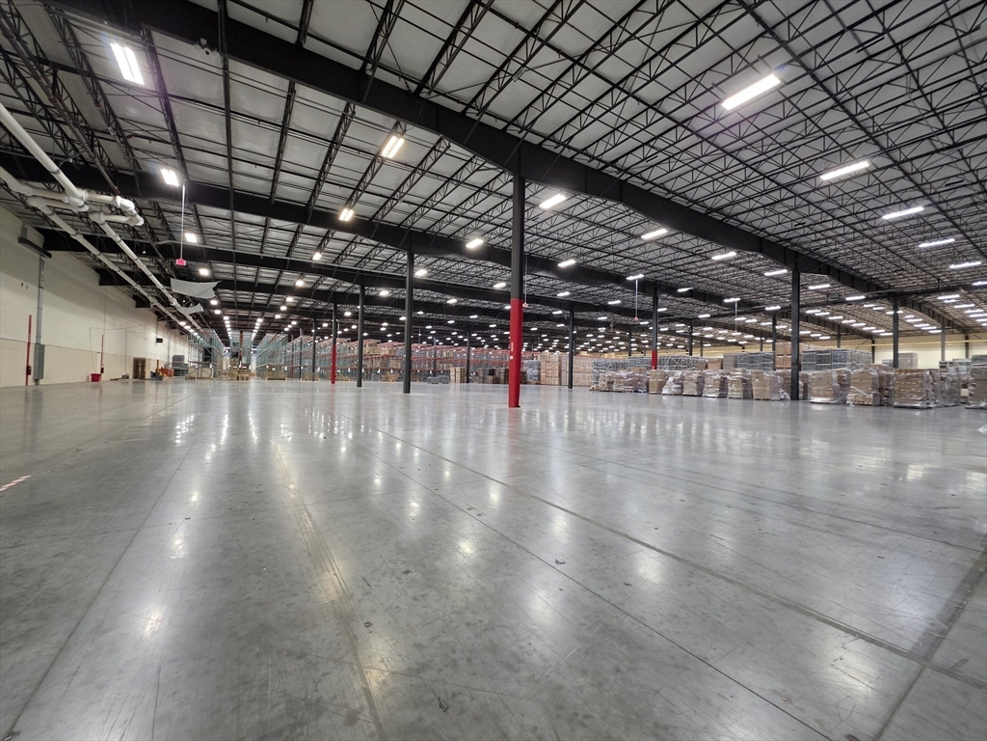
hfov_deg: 106.2
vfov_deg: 89.9
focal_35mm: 13
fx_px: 371
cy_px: 370
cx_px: 494
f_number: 1.9
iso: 400
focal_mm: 2.2
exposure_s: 1/60
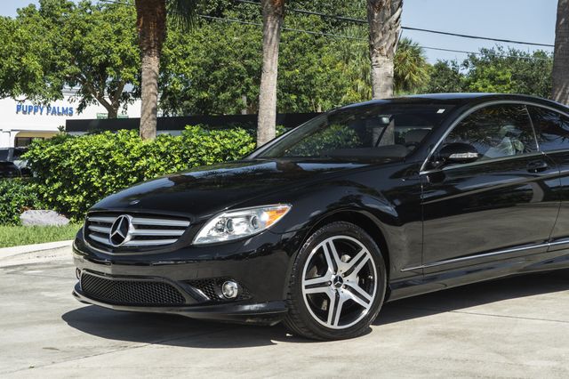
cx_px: 390
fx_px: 1184
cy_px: 125
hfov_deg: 26.8
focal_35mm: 75
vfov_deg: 18.1
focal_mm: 45
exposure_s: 1/125
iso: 200
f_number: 7.1
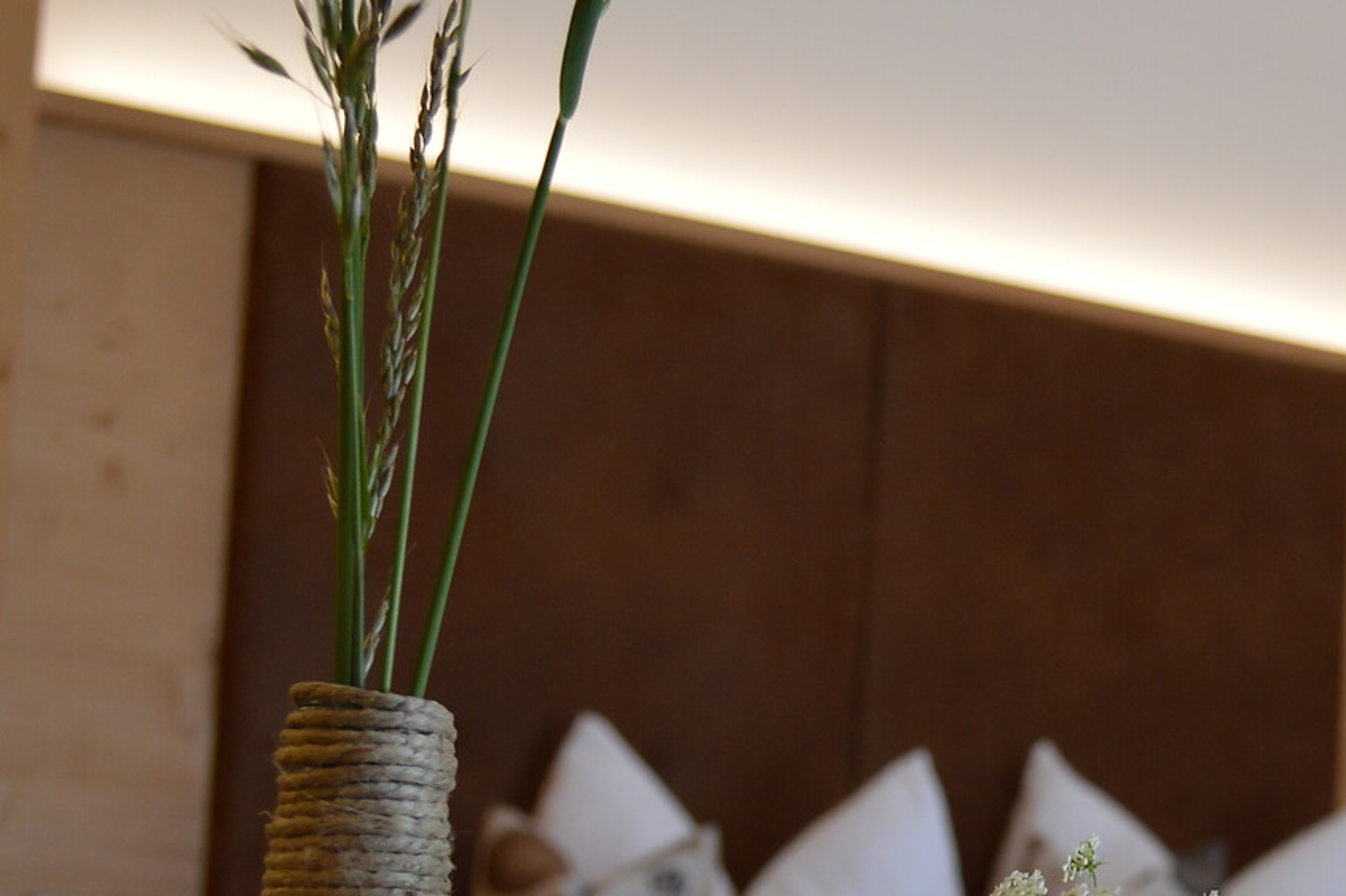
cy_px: 791
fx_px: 2989
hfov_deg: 24.6
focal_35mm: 80
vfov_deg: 16.8
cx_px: 1240
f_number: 4.5
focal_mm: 24
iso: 400
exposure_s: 1/80
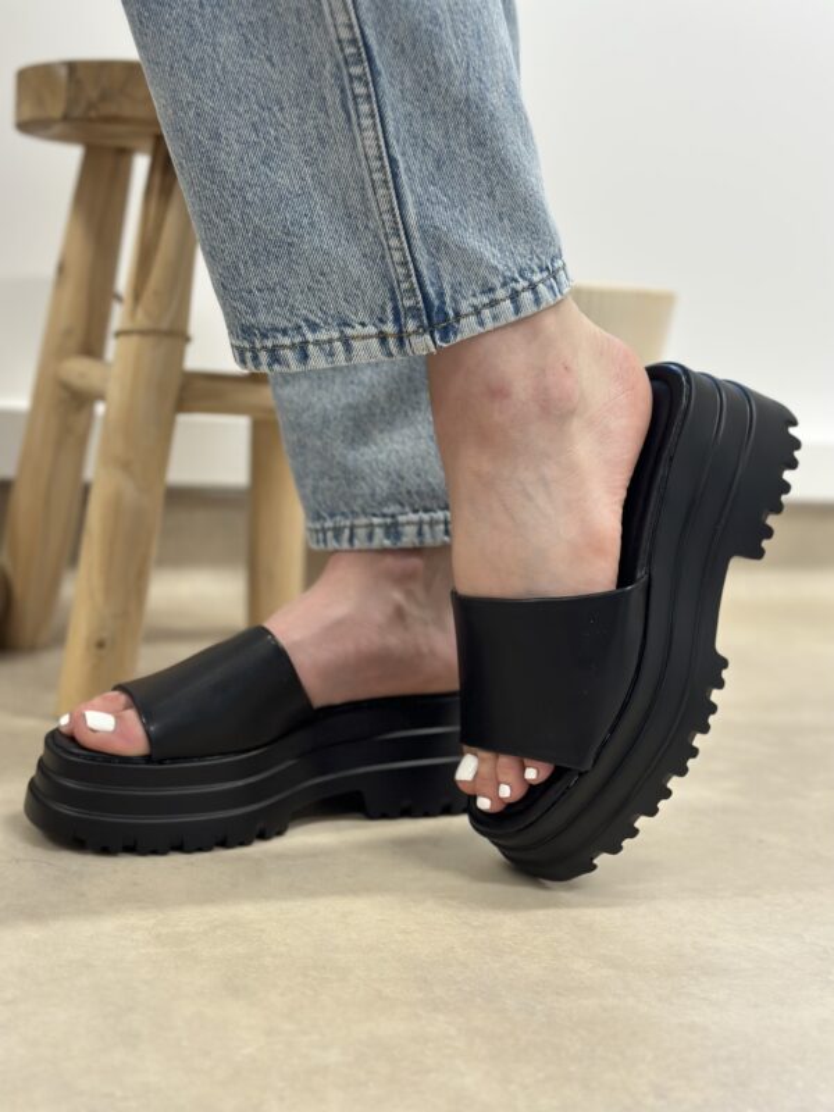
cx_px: 417
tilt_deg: -9.1
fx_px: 1542
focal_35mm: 48
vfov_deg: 39.7
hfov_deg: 30.3
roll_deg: -3.4
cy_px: 556
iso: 160
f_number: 1.78
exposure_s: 1/60
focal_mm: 6.86
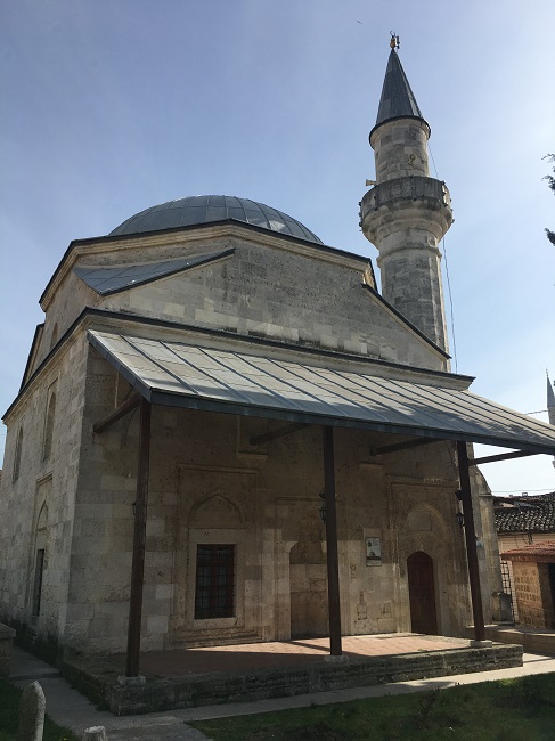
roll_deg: +1.1
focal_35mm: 29
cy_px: 370
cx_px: 278
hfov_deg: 48.2
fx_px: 620
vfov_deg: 61.7
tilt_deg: +18.9
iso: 25
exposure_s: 1/2024
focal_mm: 4.15
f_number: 2.2
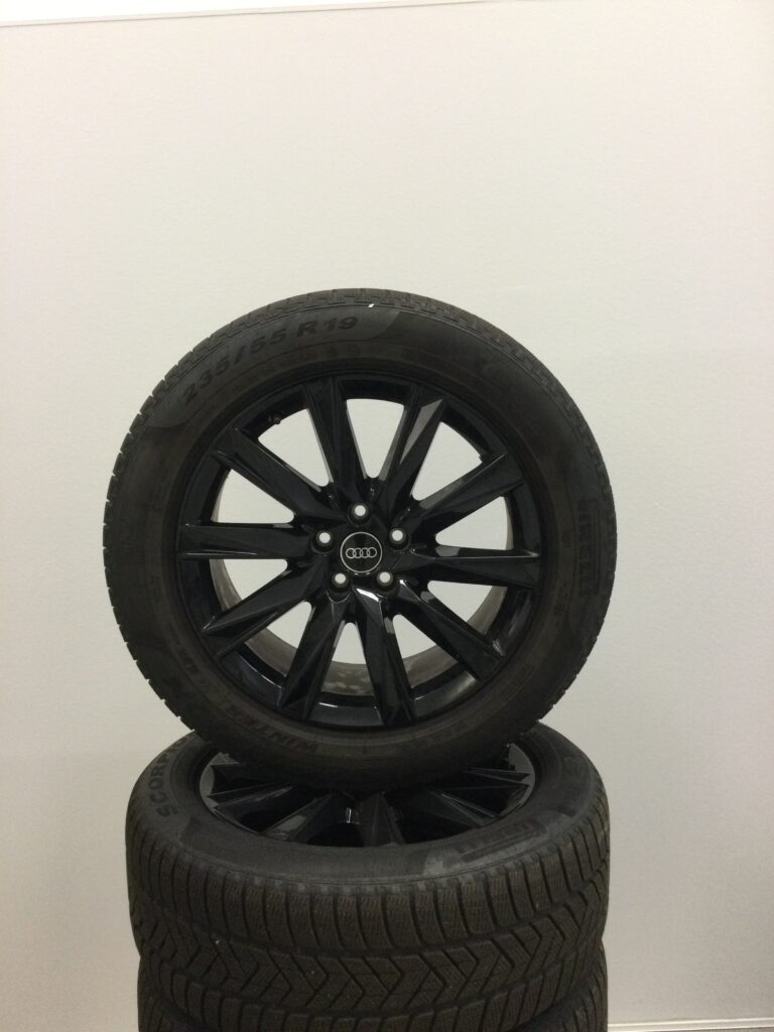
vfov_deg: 58.4
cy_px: 516
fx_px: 924
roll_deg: +3.7
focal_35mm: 31
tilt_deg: -10.4
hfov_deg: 45.4
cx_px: 387
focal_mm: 3.3
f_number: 2.4
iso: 160
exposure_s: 1/33
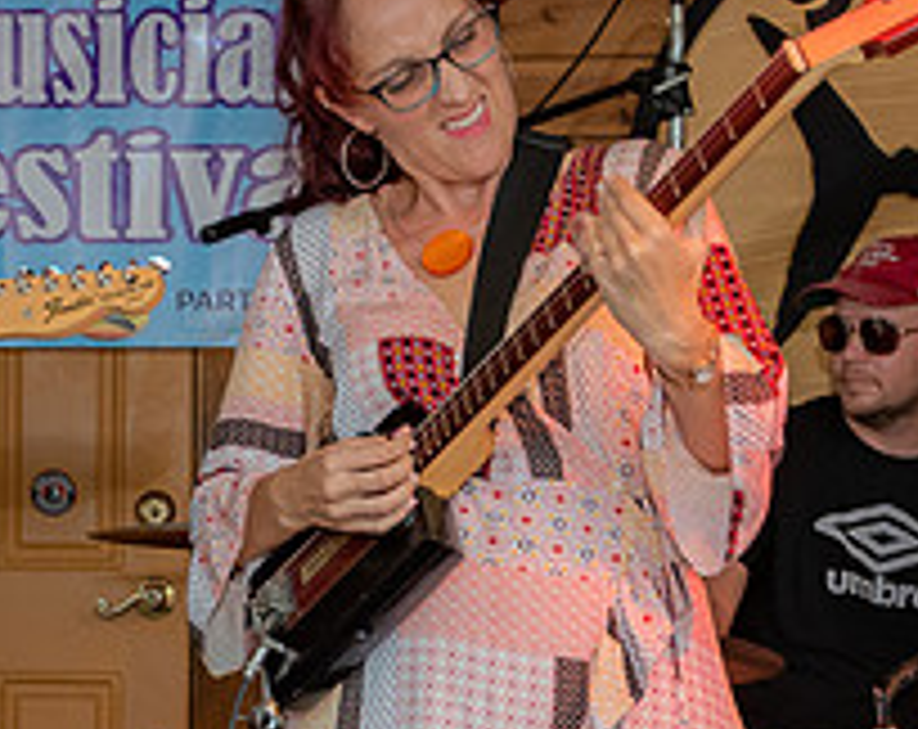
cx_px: 117
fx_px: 3061
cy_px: 822
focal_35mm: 113
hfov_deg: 16.9
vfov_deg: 13.3
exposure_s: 1/160
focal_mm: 24
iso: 800
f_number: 5.6
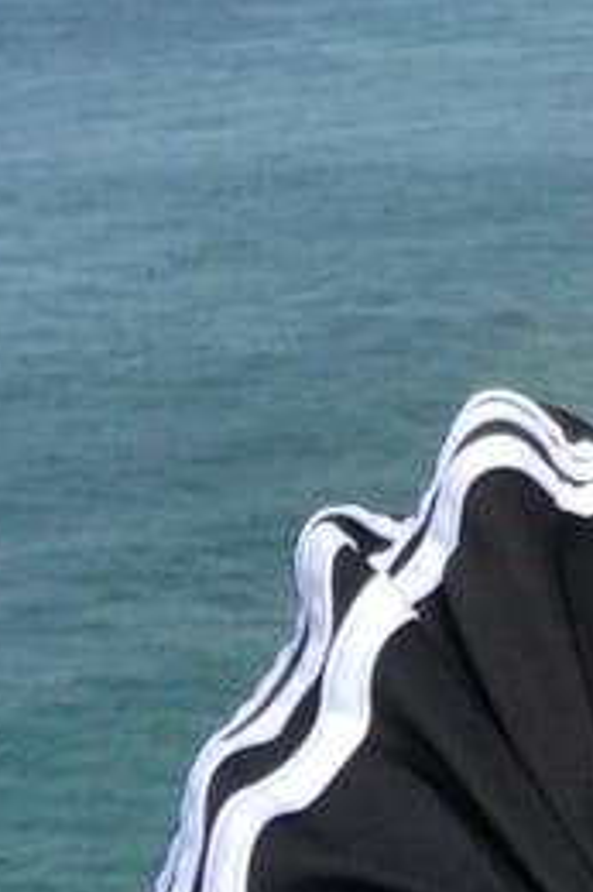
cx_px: 932
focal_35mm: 131
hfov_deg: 10.1
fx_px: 3241
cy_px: -477
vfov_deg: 14.5
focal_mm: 2.87
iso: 25
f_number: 2.2
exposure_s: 1/852
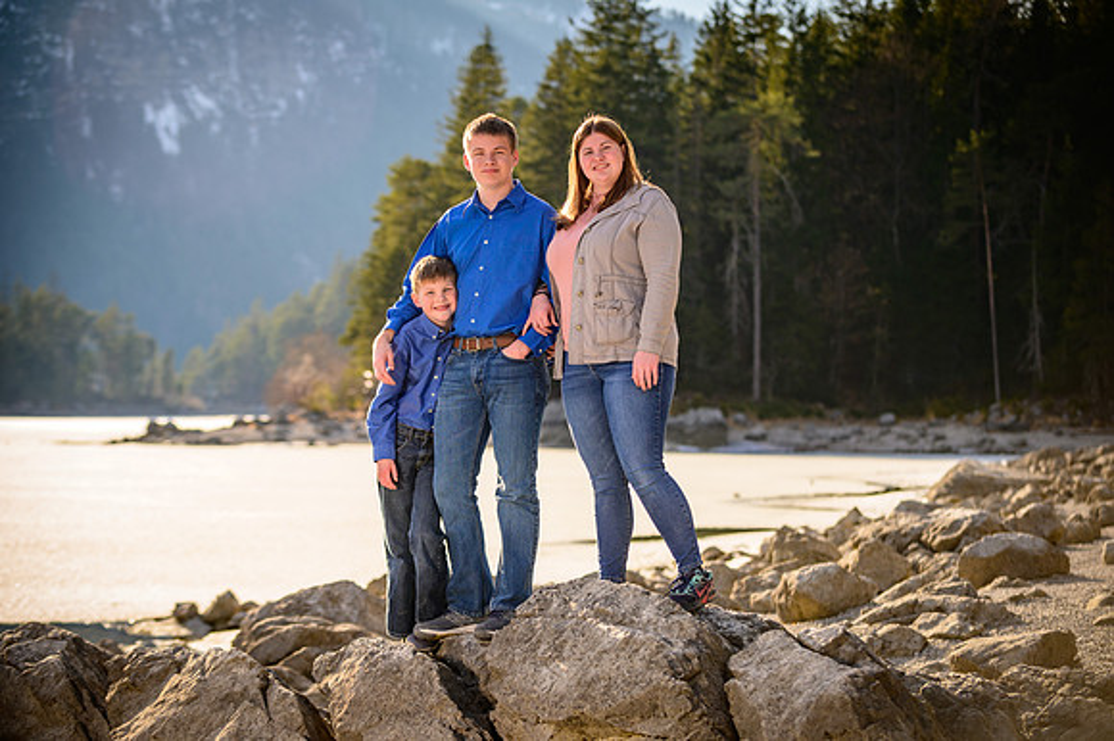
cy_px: 370
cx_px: 557
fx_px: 2719
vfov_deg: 15.5
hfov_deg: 23.2
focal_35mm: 88
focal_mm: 86
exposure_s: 1/1250
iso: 125
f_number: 3.5
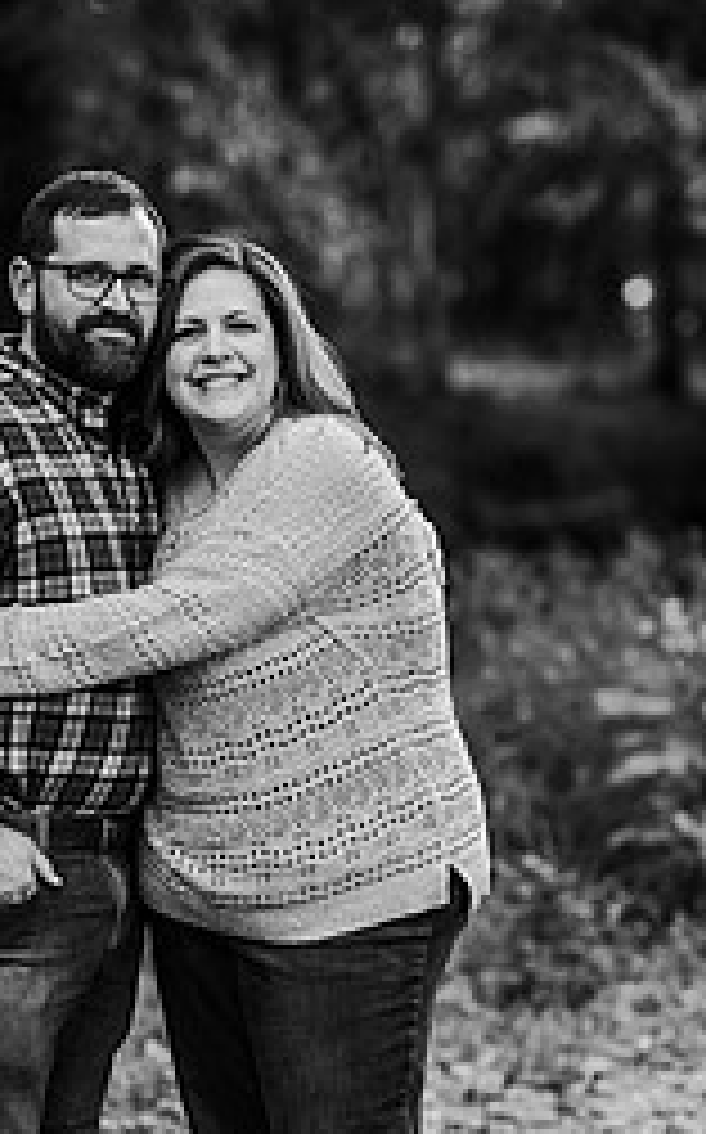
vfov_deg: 13.5
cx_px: 157
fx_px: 4783
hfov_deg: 8.4
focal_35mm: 155
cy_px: 810
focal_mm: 85
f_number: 2.2
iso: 125
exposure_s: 1/200
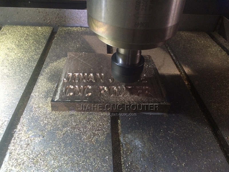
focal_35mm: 29
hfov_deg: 61.7
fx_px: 192
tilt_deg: -38.6
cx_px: 114
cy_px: 86
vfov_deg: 48.2
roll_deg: -5.6
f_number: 2.2
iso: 250
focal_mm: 4.15
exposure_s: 1/20
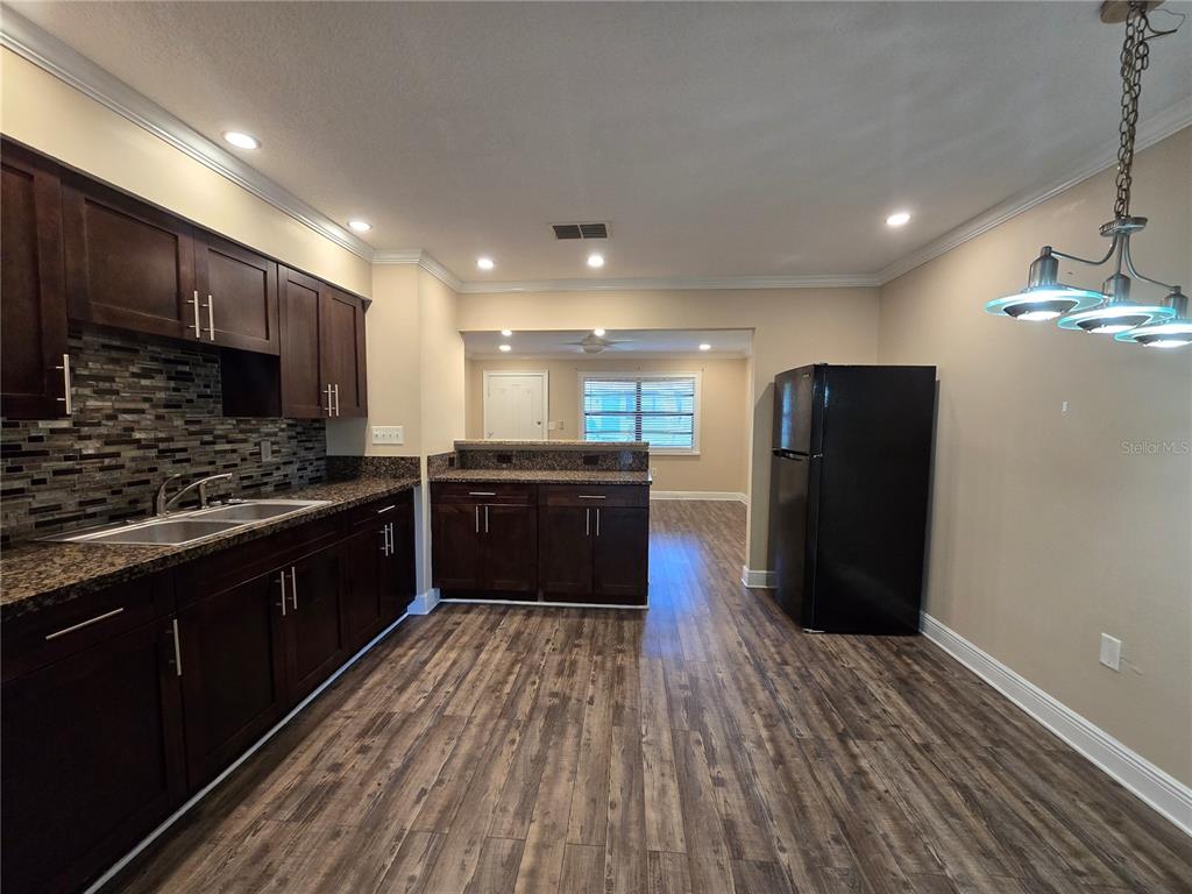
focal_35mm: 13
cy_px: 447
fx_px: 448
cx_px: 596
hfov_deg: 106.2
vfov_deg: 89.9
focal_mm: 2.2
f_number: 2.2
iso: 320
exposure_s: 1/60
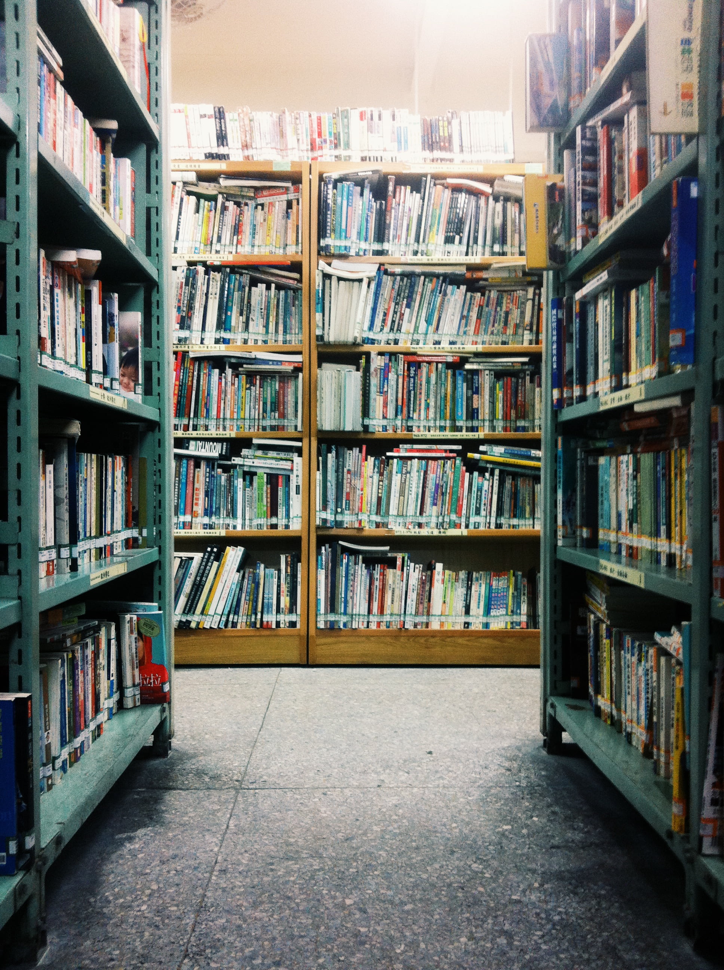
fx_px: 979
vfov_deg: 52.7
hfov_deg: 40.6
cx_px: 362
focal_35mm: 35
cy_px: 485
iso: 160
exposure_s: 1/15
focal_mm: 3.85
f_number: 2.8
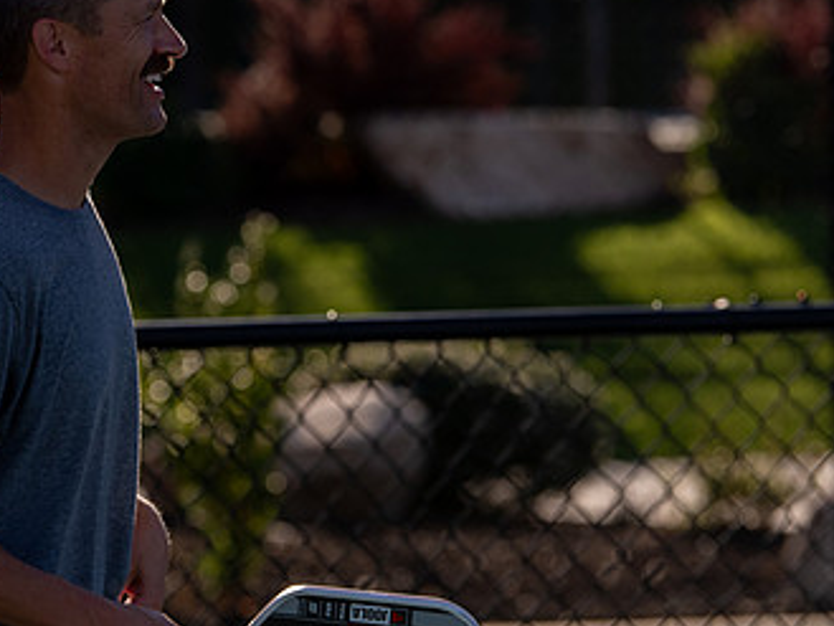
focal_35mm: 301
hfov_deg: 6.6
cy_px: 184
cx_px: 258
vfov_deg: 4.9
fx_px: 7255
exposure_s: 1/2000
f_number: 4
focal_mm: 130
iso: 200
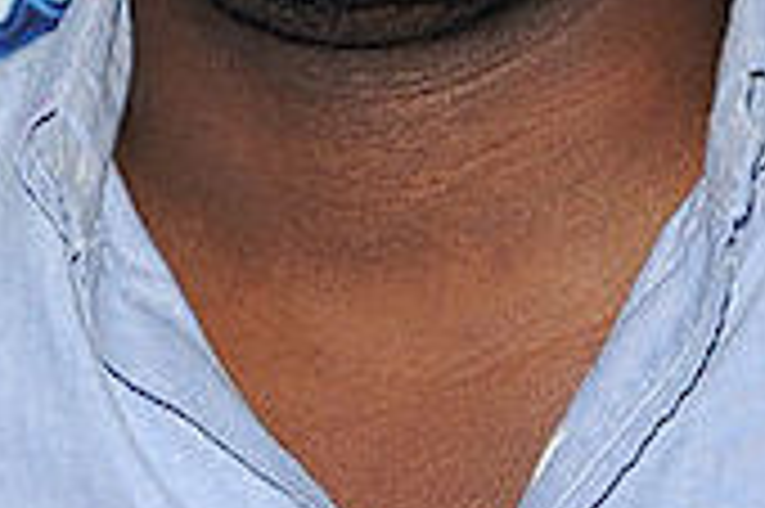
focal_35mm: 398
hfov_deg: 5.2
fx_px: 8449
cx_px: 382
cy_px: 2
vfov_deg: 3.4
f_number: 8
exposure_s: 1/250
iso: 1250
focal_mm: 90
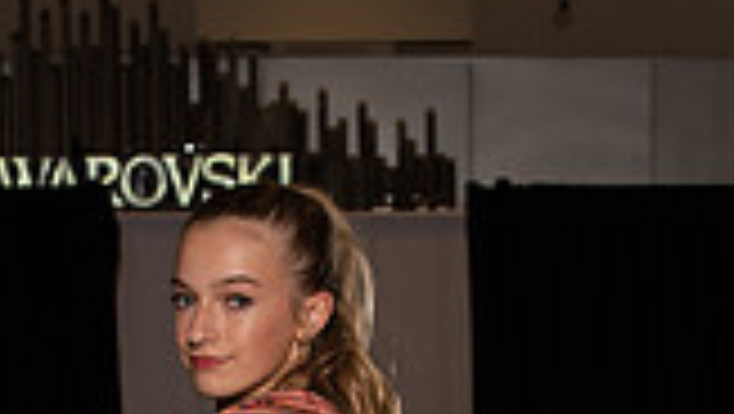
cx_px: 259
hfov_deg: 9.9
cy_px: 950
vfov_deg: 5.4
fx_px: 4227
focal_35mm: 217
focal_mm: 75
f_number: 9
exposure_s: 1/250
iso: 800
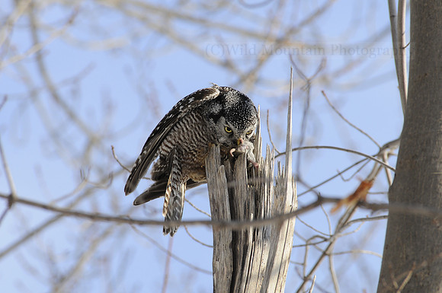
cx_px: 221
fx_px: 7356
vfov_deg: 2.3
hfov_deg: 3.4
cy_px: 146
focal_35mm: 600
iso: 500
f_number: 8
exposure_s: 1/800
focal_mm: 400
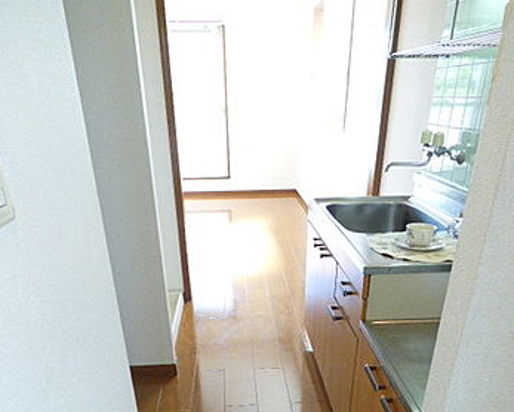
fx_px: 411
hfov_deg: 64.0
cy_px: 332
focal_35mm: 27
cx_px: 256
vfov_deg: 49.9
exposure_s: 1/60
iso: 320
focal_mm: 3.58
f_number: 2.8
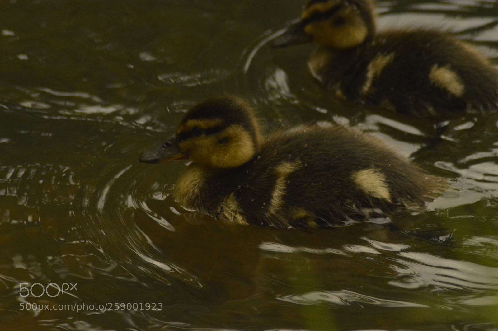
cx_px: 249
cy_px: 166
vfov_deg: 3.0
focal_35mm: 450
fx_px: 6220
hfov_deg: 4.6
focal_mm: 300
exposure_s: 1/640
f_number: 11
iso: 3200
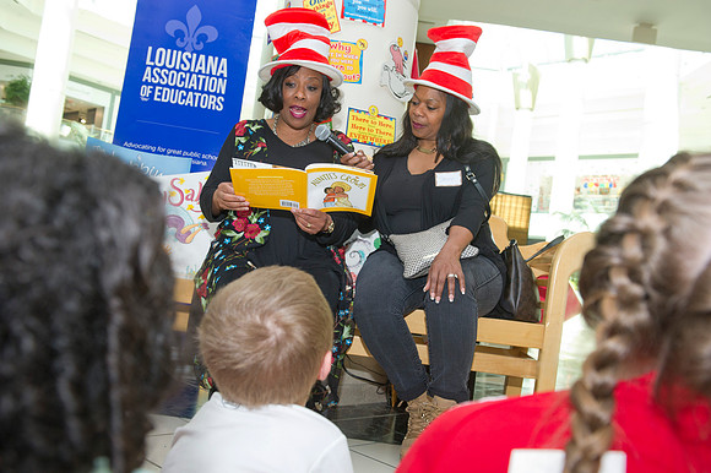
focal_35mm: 34
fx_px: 671
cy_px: 236
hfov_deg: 55.8
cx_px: 356
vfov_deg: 38.8
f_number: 5.6
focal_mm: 34
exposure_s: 1/250
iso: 1250
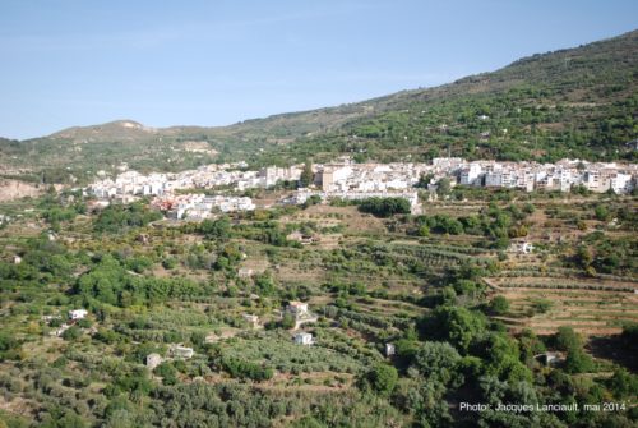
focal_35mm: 36
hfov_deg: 53.1
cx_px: 319
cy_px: 214
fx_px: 639
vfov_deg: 37.0
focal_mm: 24
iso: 100
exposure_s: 1/160
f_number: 6.3
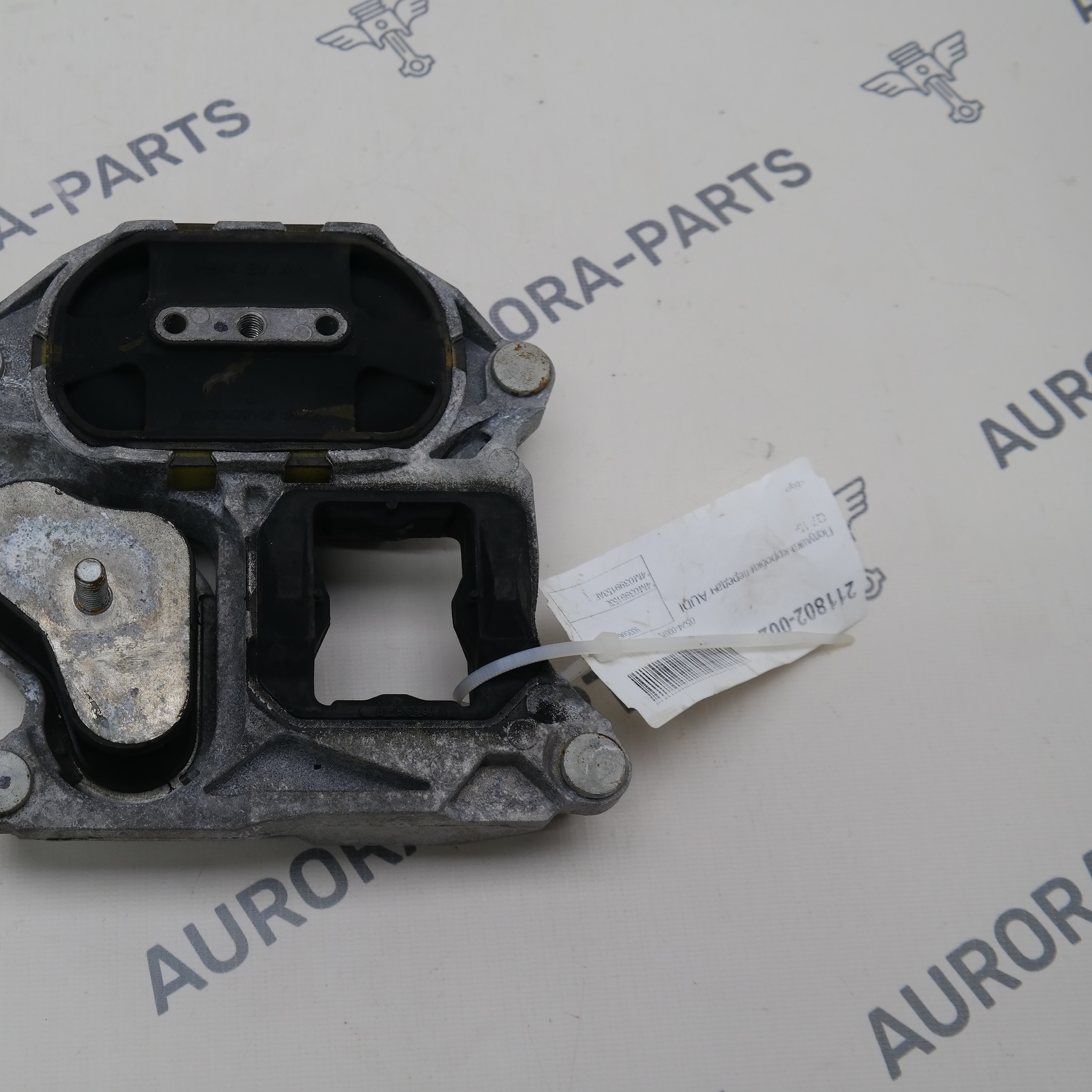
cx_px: 280
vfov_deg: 39.2
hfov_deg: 38.2
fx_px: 1535
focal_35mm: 43
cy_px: 540
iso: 200
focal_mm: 22
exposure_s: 1/60
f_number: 5.6
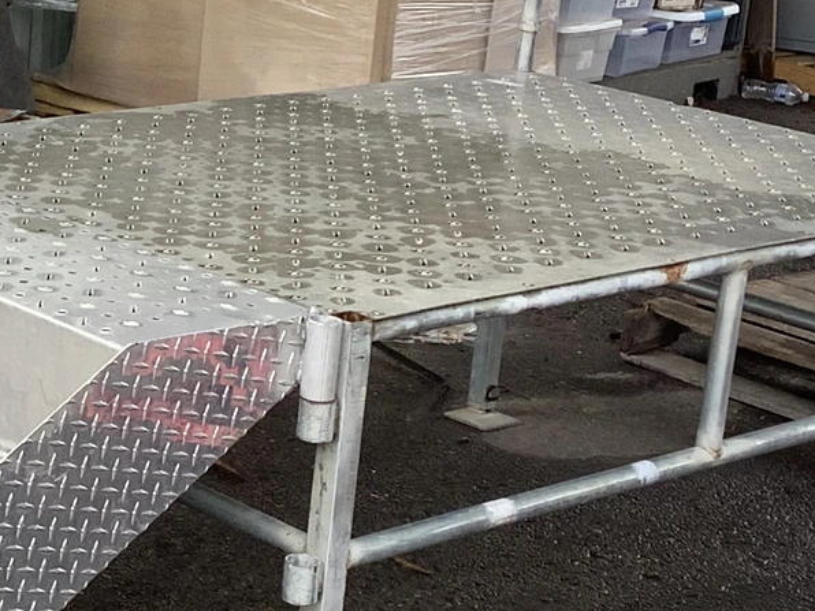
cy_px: 258
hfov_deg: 18.4
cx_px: -22
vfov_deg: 14.2
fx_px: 2449
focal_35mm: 104
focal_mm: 3.3
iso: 25
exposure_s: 1/220
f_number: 2.4
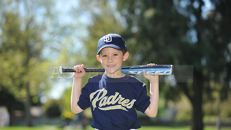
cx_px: 116
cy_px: 70
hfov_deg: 15.7
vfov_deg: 8.9
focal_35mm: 137
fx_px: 839
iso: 200
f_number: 4
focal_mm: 130
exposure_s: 1/800
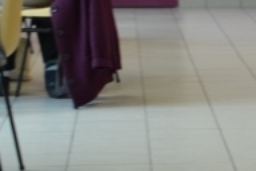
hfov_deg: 8.4
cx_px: 379
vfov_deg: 5.7
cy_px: -57
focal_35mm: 240
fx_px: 1707
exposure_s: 1/40
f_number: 4.8
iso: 400
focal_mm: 48
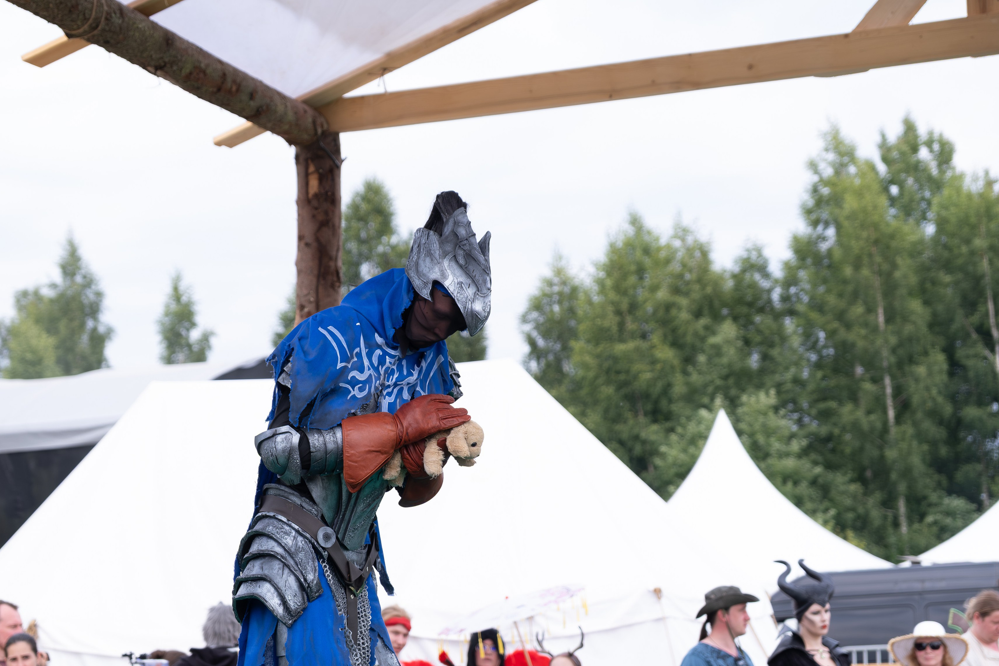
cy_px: 353
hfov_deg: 20.6
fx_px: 2747
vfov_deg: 13.8
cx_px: 405
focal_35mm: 99
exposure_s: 1/1000
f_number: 3.6
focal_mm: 55
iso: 250
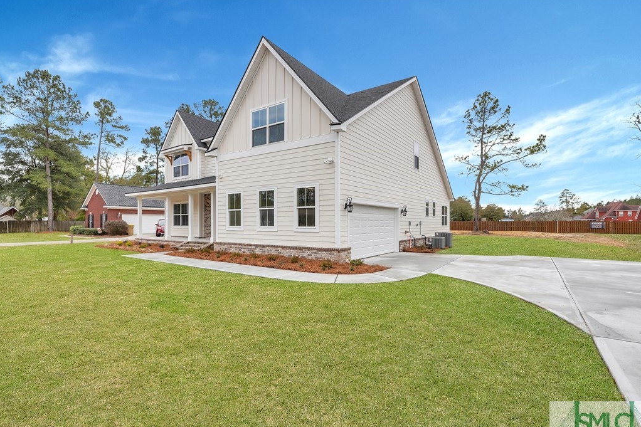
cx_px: 318
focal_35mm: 17
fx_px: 303
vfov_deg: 70.4
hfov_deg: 93.3
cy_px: 220
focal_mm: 16
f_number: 11
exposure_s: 1/50
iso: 100
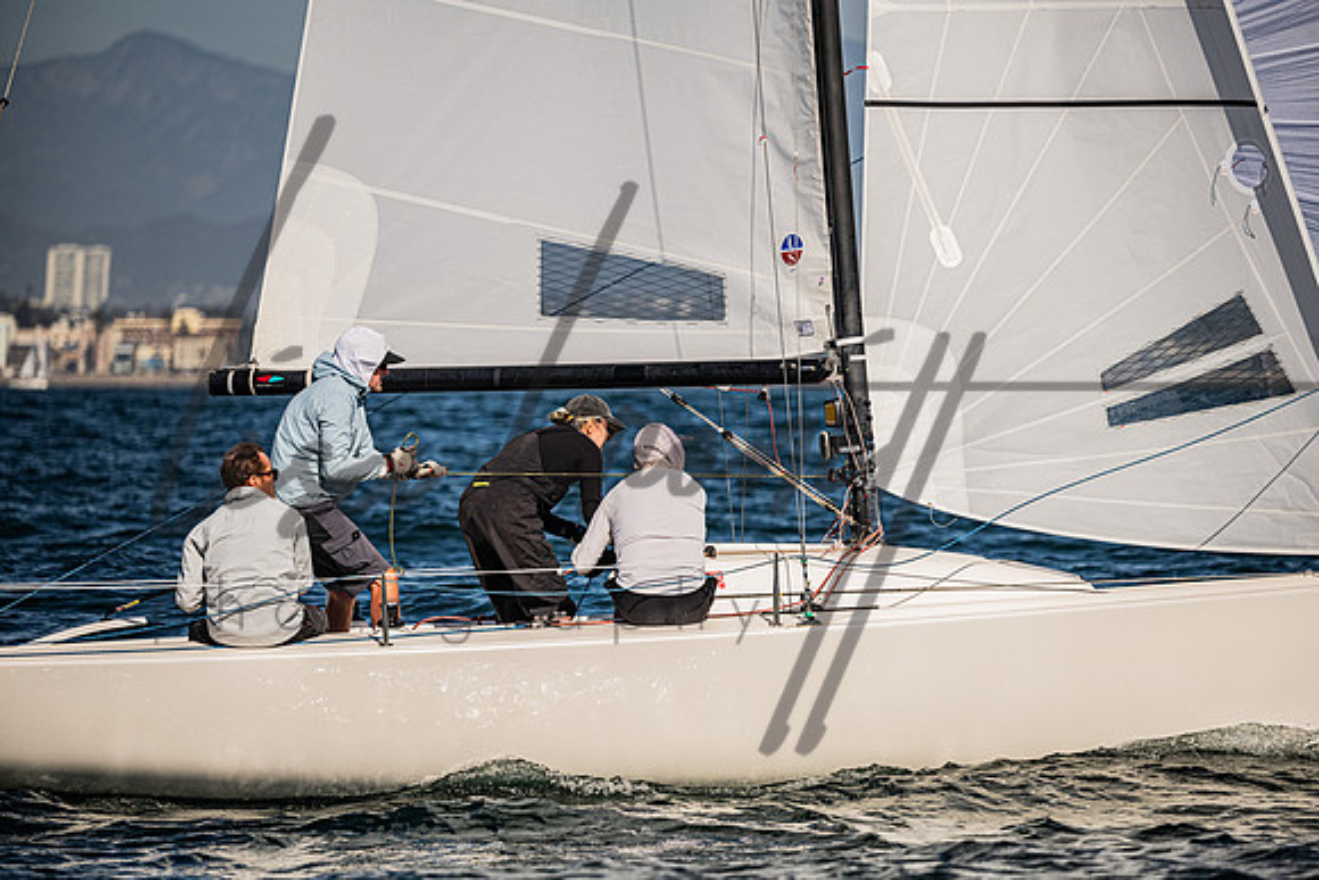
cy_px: 440
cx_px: 660
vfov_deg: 5.1
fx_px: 9793
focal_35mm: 267
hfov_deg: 7.7
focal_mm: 260
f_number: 5.6
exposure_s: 1/3200
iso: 320
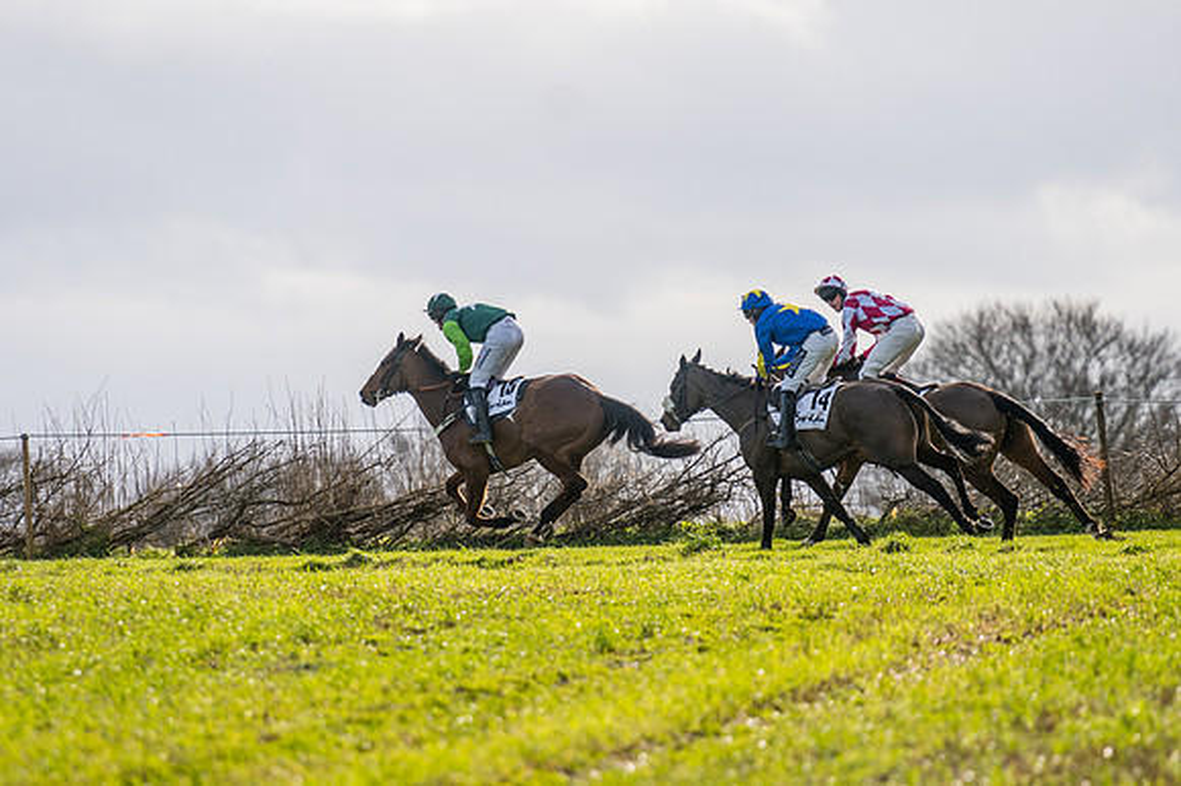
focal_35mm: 459
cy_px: 393
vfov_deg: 3.0
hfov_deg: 4.5
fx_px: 15058
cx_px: 590
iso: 200
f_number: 4
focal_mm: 280
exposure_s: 1/1600
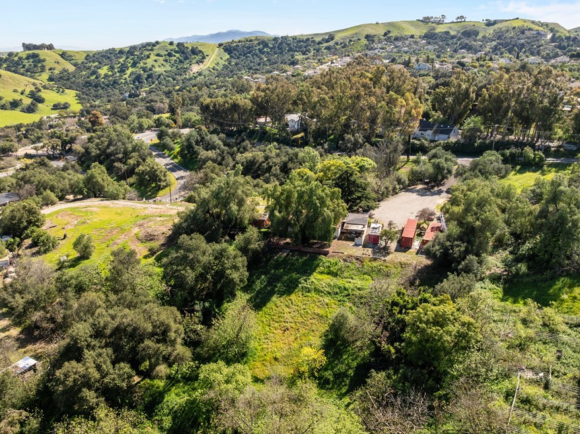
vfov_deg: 49.7
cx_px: 281
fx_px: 469
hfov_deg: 63.5
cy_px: 227
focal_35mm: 28
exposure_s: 1/2500
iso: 180
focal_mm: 12.29
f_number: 2.8
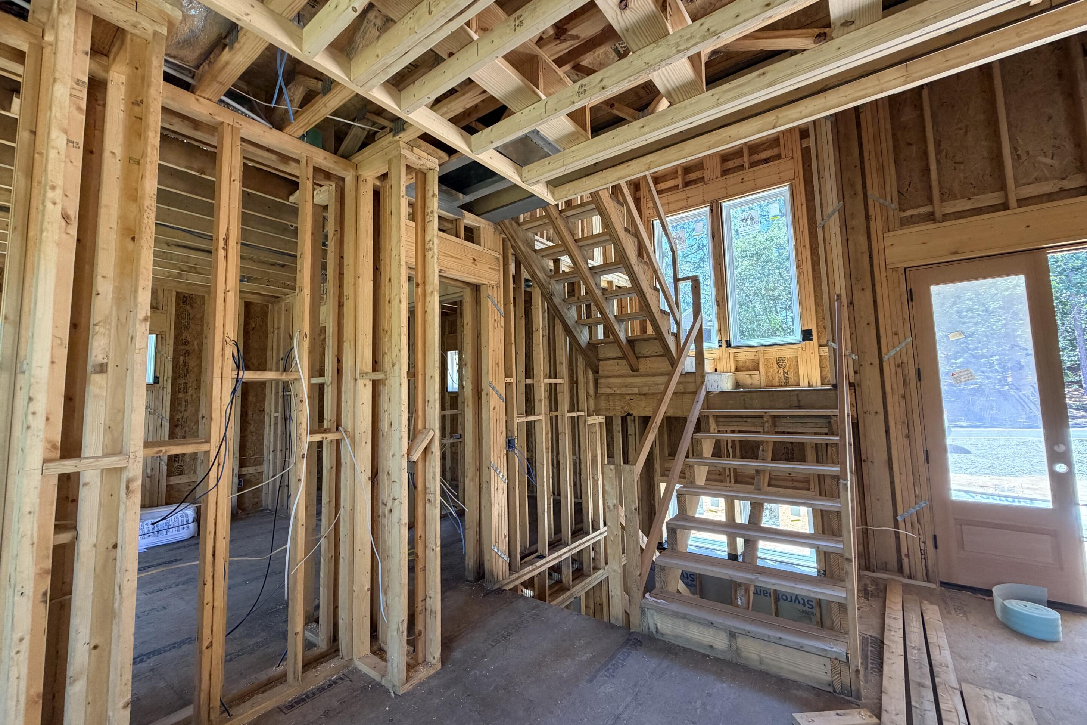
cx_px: 543
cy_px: 353
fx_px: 453
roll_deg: +1.8
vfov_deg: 77.3
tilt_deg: +4.4
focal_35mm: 15
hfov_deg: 100.4
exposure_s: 1/121
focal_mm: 2.22
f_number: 2.2
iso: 250
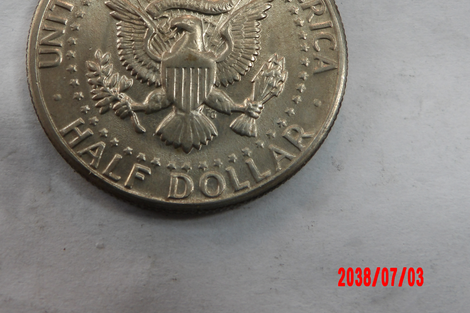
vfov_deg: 25.2
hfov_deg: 37.4
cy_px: 72
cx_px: 196
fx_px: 692
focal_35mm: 53
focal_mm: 6.2
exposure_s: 1/59
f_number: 4.5
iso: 100
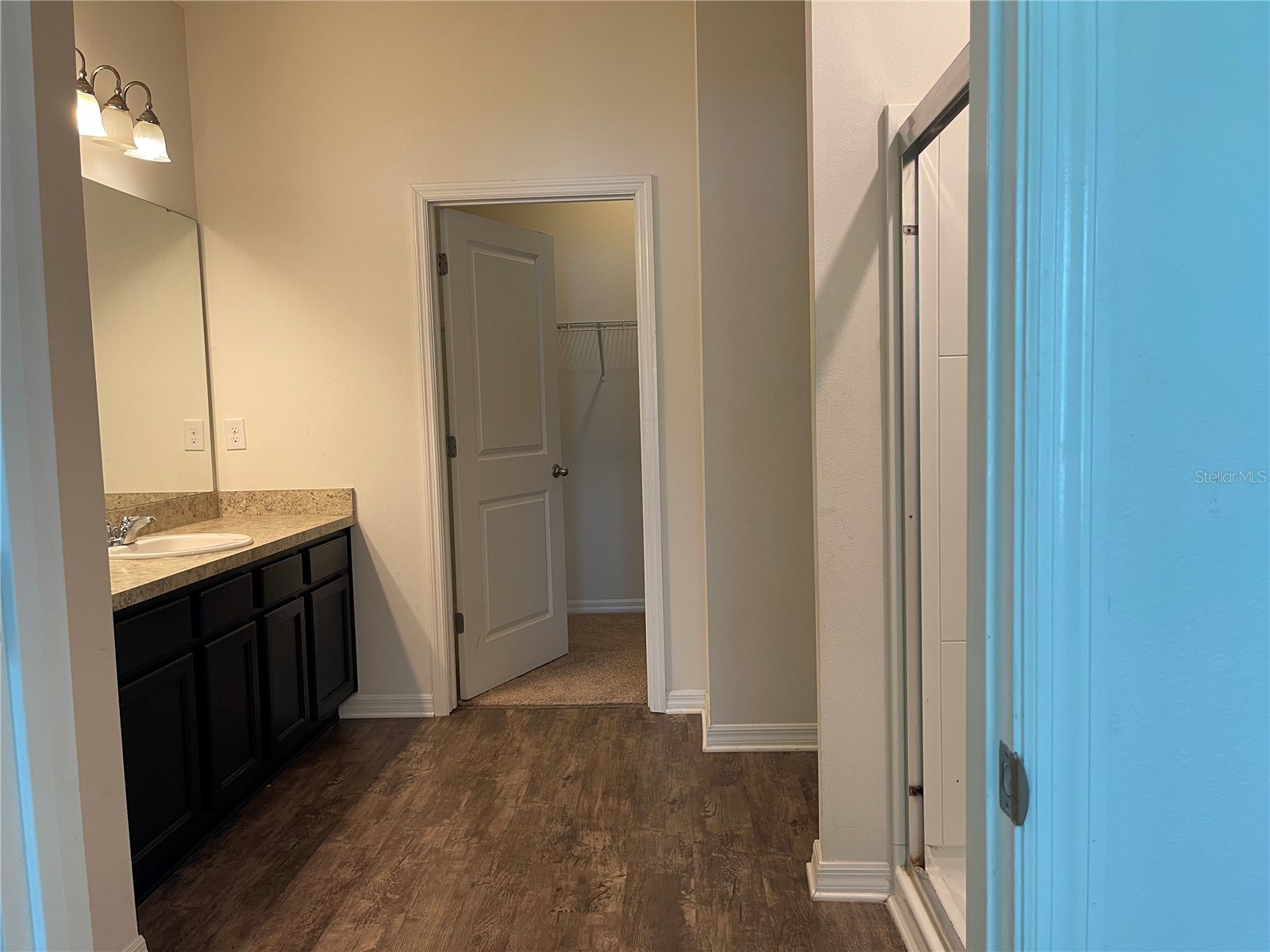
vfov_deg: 54.9
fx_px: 917
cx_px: 635
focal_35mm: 25
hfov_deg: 69.4
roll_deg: +1.2
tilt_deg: -4.9
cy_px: 476
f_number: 1.6
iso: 125
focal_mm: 5.1
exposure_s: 1/60
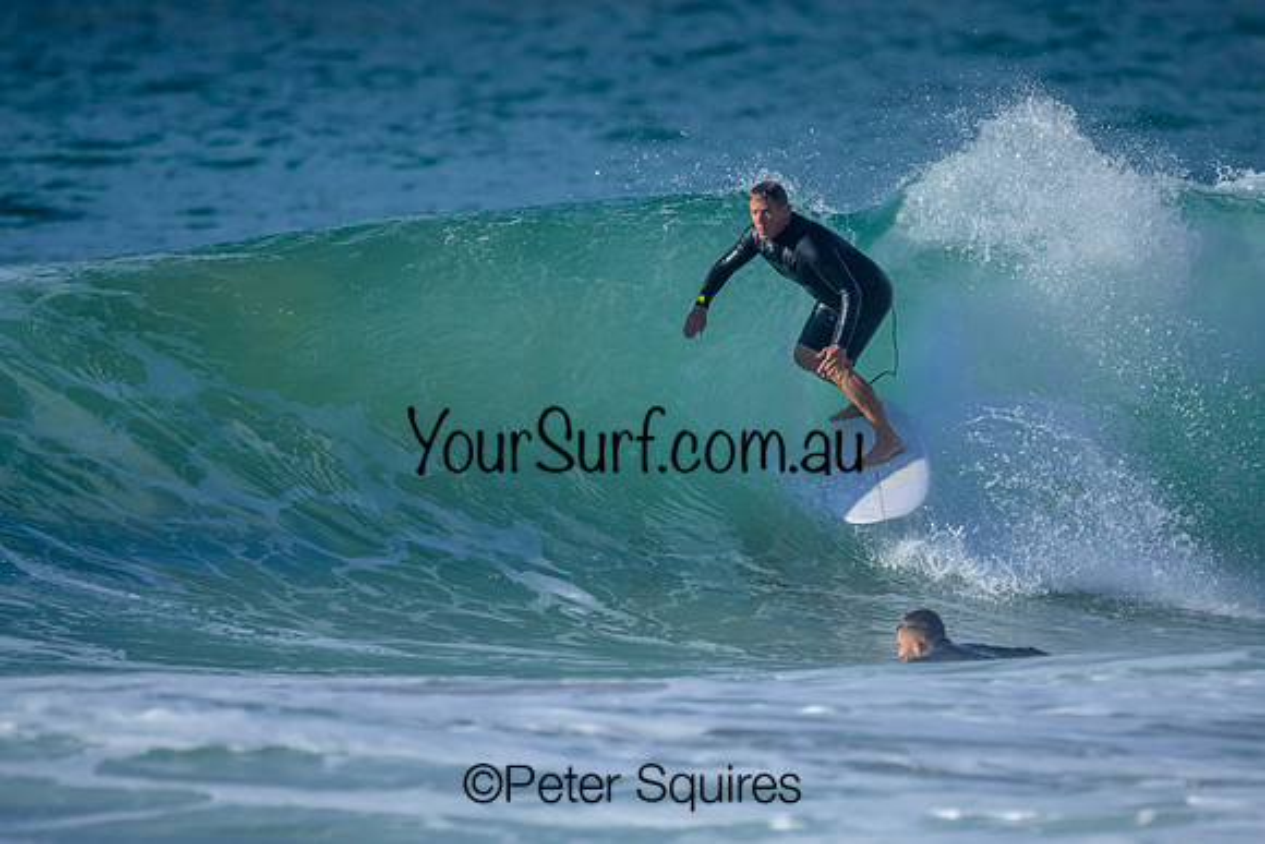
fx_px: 38420
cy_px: 533
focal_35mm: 1093
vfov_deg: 1.3
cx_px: 615
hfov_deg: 1.9
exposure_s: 1/4000
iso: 720
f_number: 6.3
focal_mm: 800
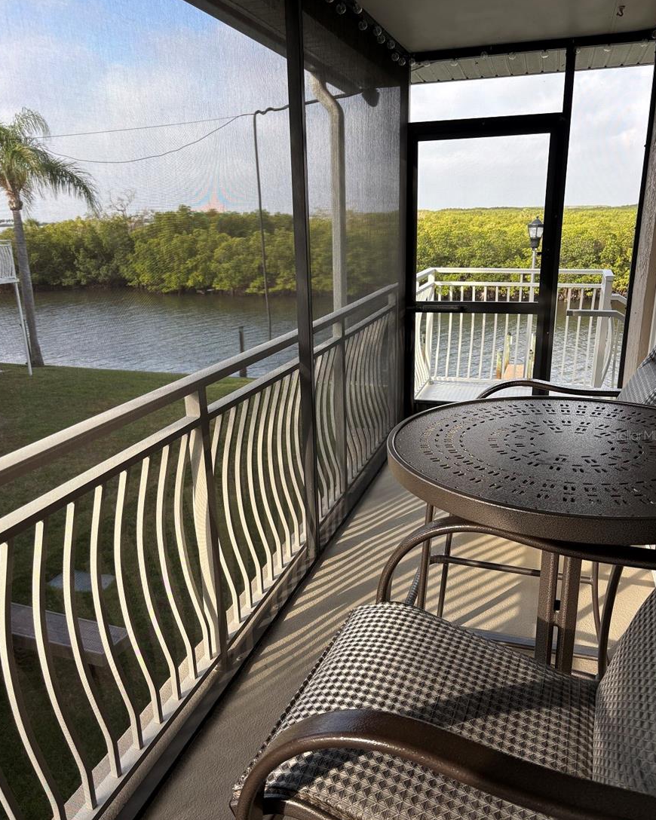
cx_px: 330
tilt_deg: -17.2
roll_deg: +1.2
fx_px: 680
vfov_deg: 62.2
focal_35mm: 28
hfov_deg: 51.5
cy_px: 435
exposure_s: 1/544
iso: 50
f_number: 1.6
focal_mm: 5.96
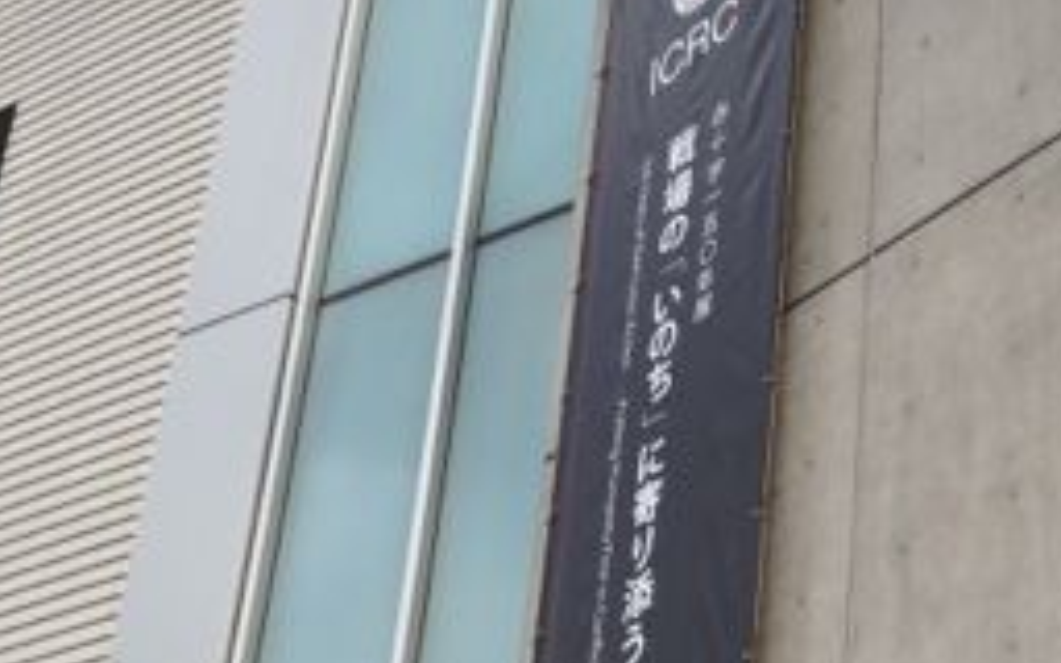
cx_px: 941
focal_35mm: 82
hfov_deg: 24.5
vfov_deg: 15.7
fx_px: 2371
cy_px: 630
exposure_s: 1/471
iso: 50
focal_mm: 4.13
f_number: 2.4
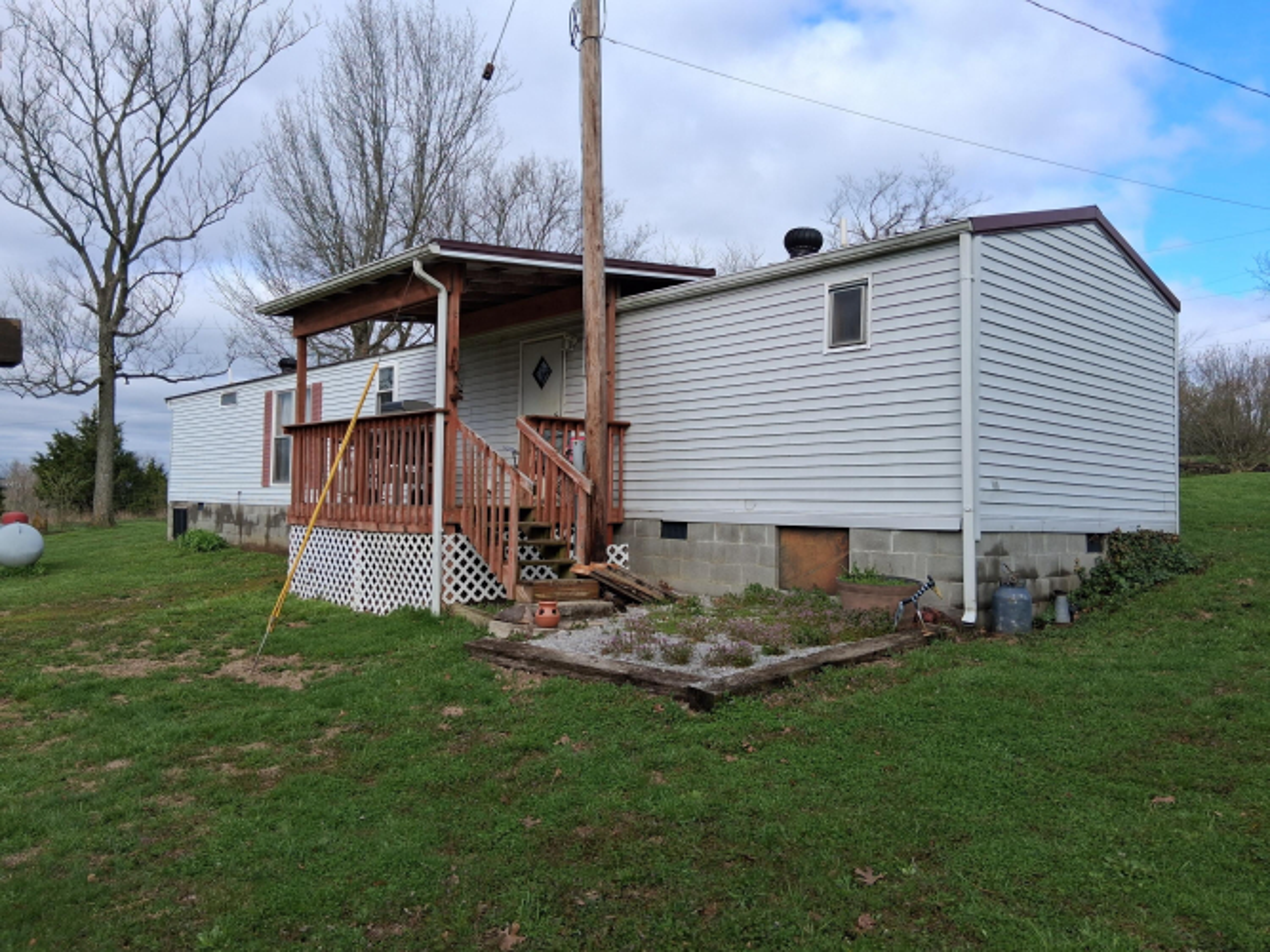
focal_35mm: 26
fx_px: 954
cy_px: 476
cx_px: 635
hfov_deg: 67.3
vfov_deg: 53.0
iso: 25
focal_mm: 3.98
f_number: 1.8
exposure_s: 1/397
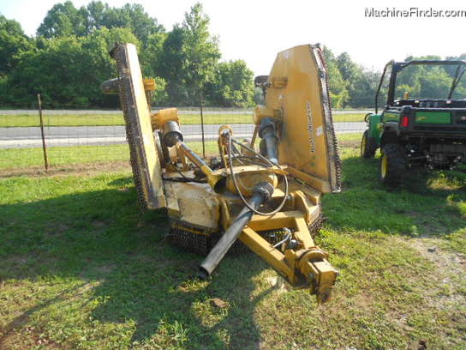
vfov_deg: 53.1
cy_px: 175
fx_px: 350
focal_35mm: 26
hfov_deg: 67.3
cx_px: 233
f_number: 3.2
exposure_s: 1/320
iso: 80
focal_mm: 4.6
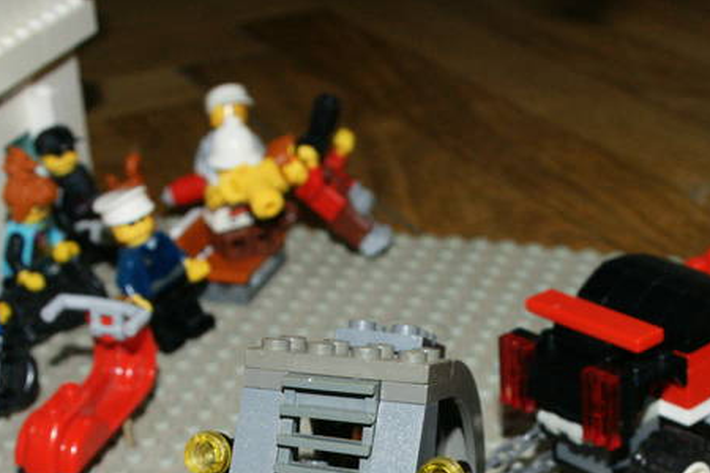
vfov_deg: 15.1
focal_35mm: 90
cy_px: 369
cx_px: 465
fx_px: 1775
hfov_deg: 22.5
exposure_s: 1/60
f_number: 10
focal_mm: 30
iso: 800
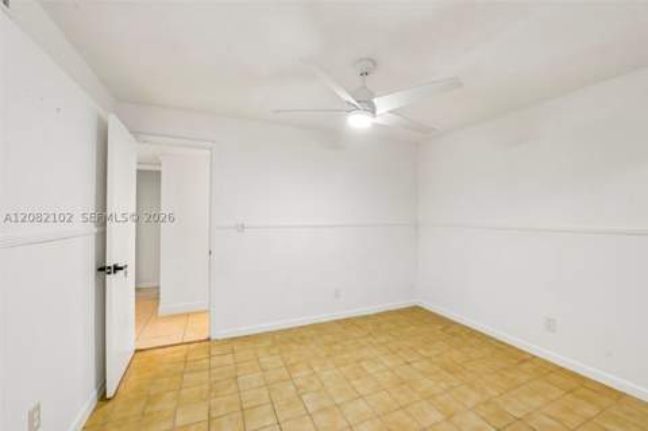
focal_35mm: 14
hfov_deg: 104.3
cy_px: 216
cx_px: 324
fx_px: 252
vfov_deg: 81.1
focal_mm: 14
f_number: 9
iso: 200
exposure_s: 1/3.33
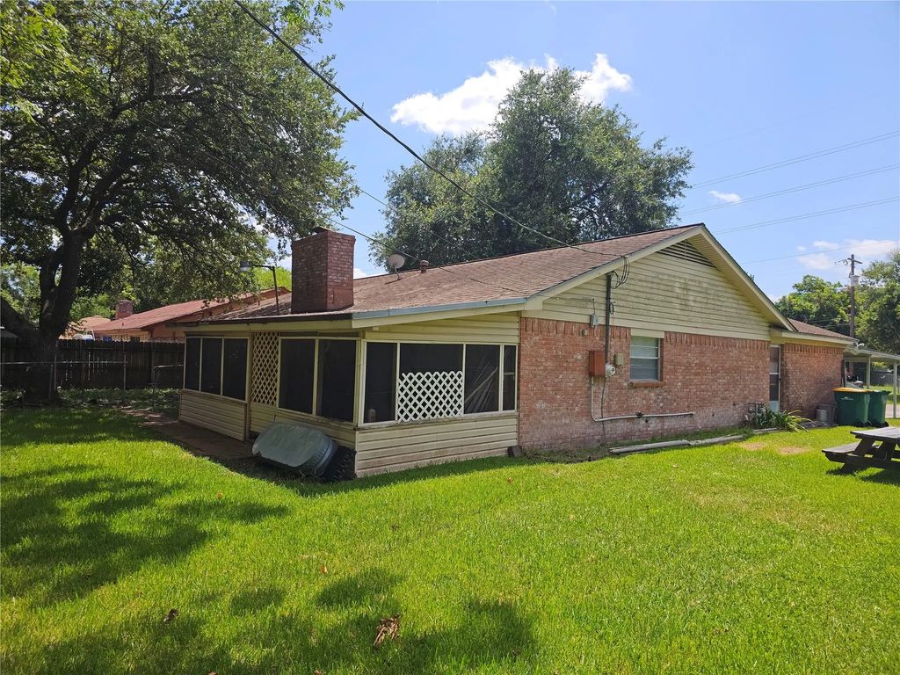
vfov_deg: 58.9
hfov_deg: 73.9
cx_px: 450
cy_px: 338
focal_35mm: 23
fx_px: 598
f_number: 1.7
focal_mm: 6.3
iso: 10
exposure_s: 1/633
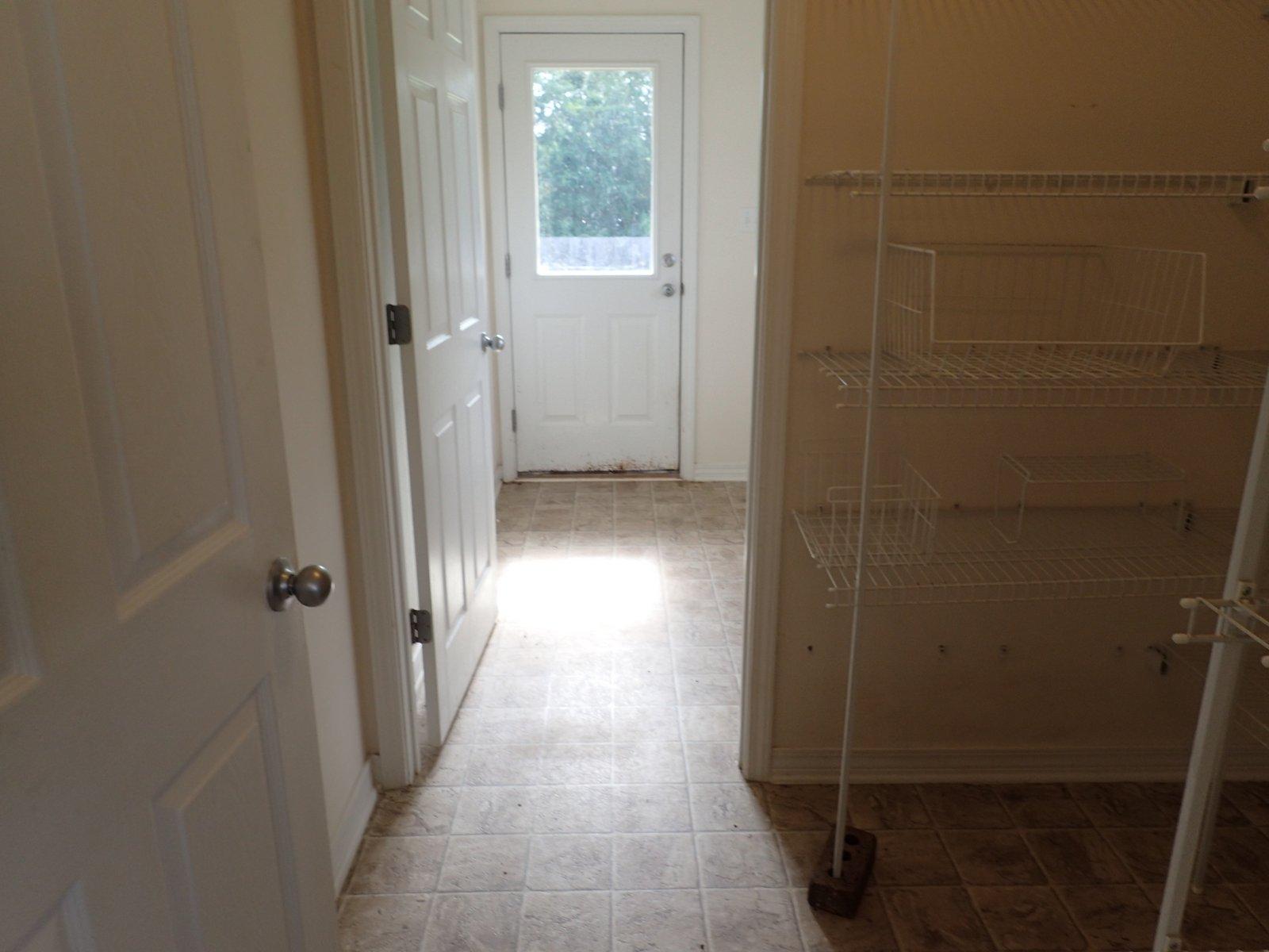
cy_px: 476
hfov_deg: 69.4
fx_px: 916
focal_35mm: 25
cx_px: 634
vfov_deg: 54.9
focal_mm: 4.5
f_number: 2.8
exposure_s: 1/60
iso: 100
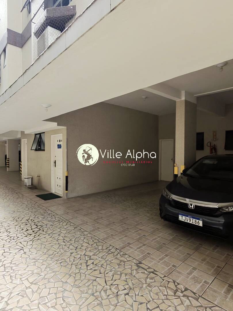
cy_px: 156
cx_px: 116
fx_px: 117
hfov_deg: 89.9
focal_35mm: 13
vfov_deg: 106.2
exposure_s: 1/120
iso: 60
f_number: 2.2
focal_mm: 2.24
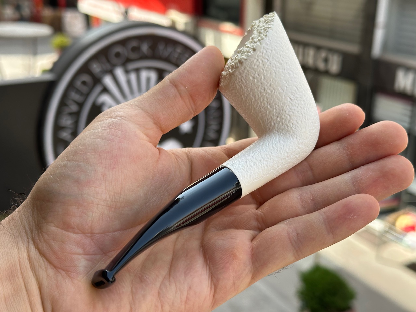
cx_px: 208
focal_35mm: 48
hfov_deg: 39.7
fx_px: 577
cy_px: 156
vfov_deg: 30.3
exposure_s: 1/704
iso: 64
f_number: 1.78
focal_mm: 6.86
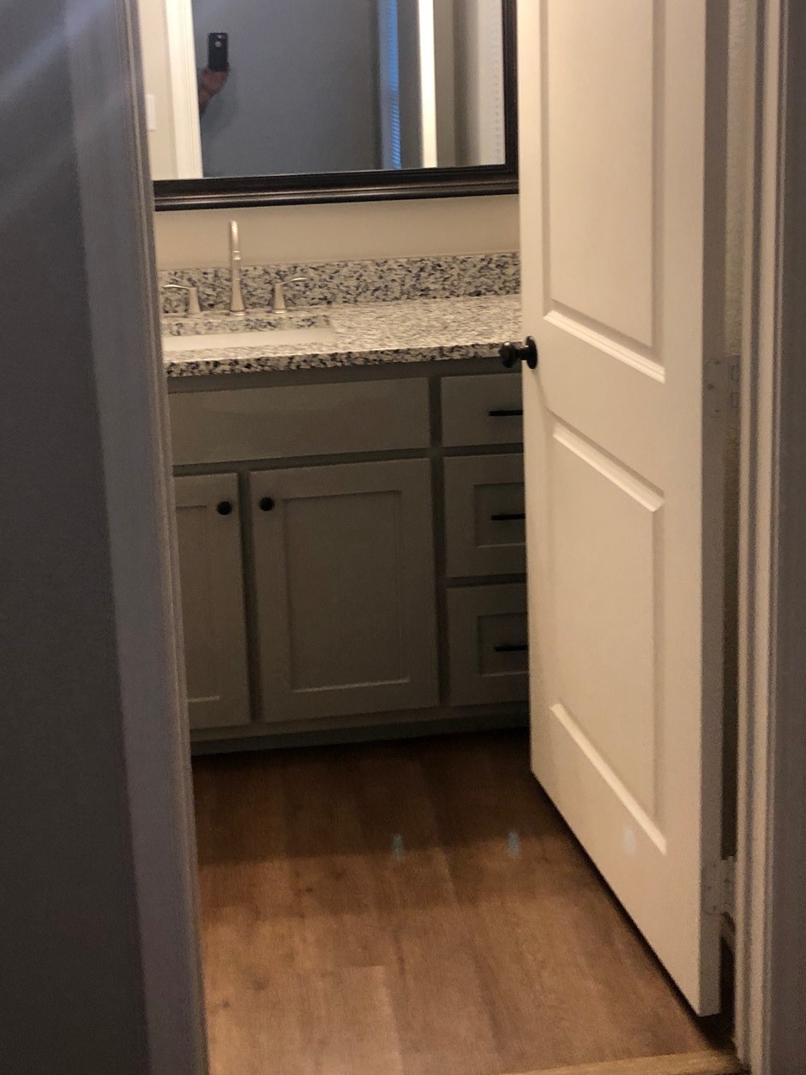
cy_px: 316
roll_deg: +1.9
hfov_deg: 31.5
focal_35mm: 46
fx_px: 1428
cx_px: 371
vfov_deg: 40.5
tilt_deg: -10.3
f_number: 1.8
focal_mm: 3.99
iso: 50
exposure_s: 1/15
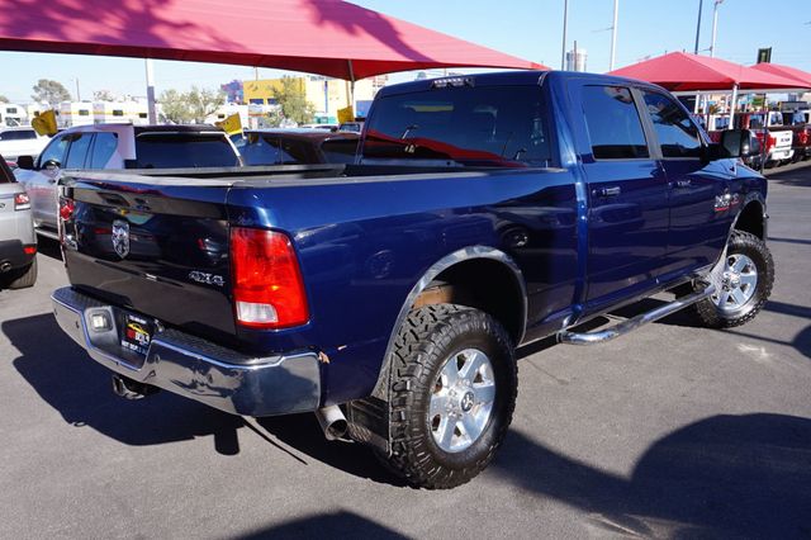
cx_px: 406
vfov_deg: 43.6
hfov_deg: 62.0
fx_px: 675
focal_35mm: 30
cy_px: 270
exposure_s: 1/80
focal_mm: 20
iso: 100
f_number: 10
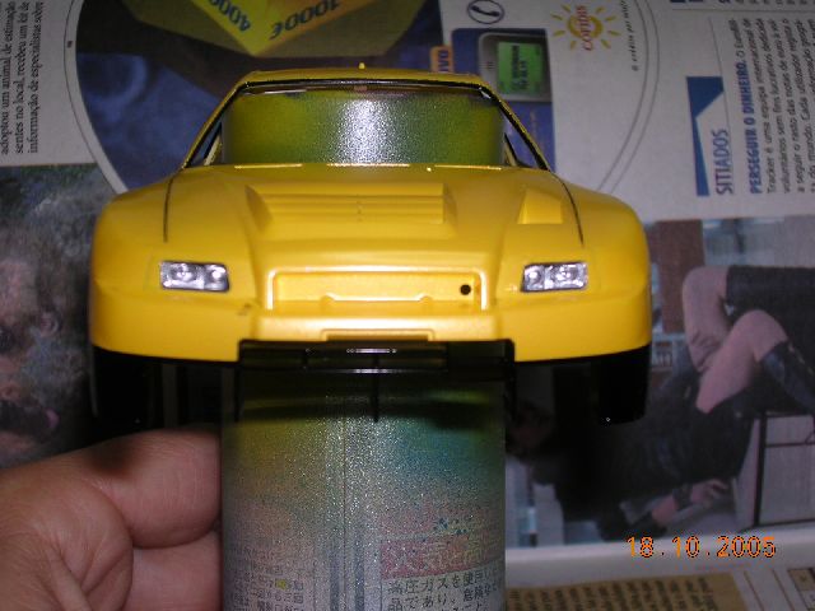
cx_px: 408
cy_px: 306
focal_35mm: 72
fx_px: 1695
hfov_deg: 27.0
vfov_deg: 20.4
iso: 100
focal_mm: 10.9
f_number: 3.7
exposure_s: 1/60.1
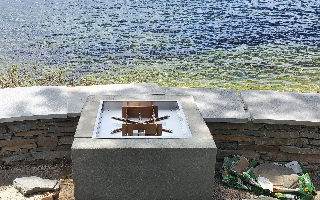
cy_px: 98
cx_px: 133
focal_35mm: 38
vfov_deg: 33.6
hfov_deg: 51.3
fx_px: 331
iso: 50
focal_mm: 4.3
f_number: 2.4
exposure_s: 1/1502
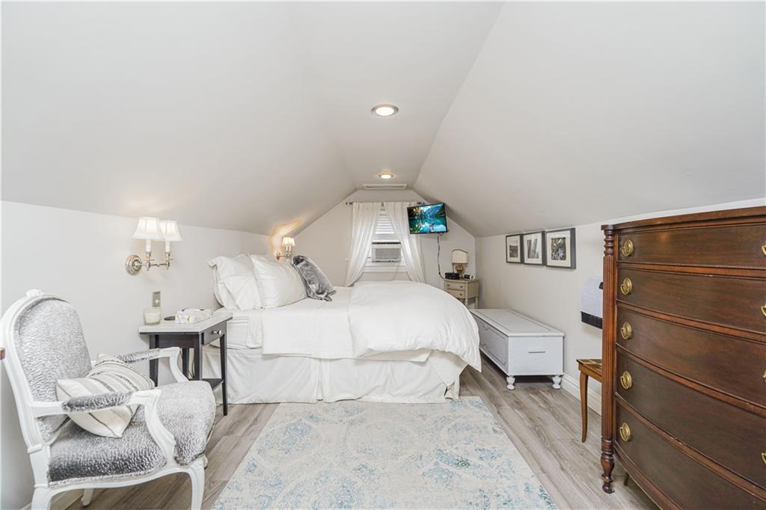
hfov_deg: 96.8
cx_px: 383
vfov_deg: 73.7
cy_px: 255
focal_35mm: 16
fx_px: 340
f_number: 4.5
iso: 100
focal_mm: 16
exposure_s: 1/40
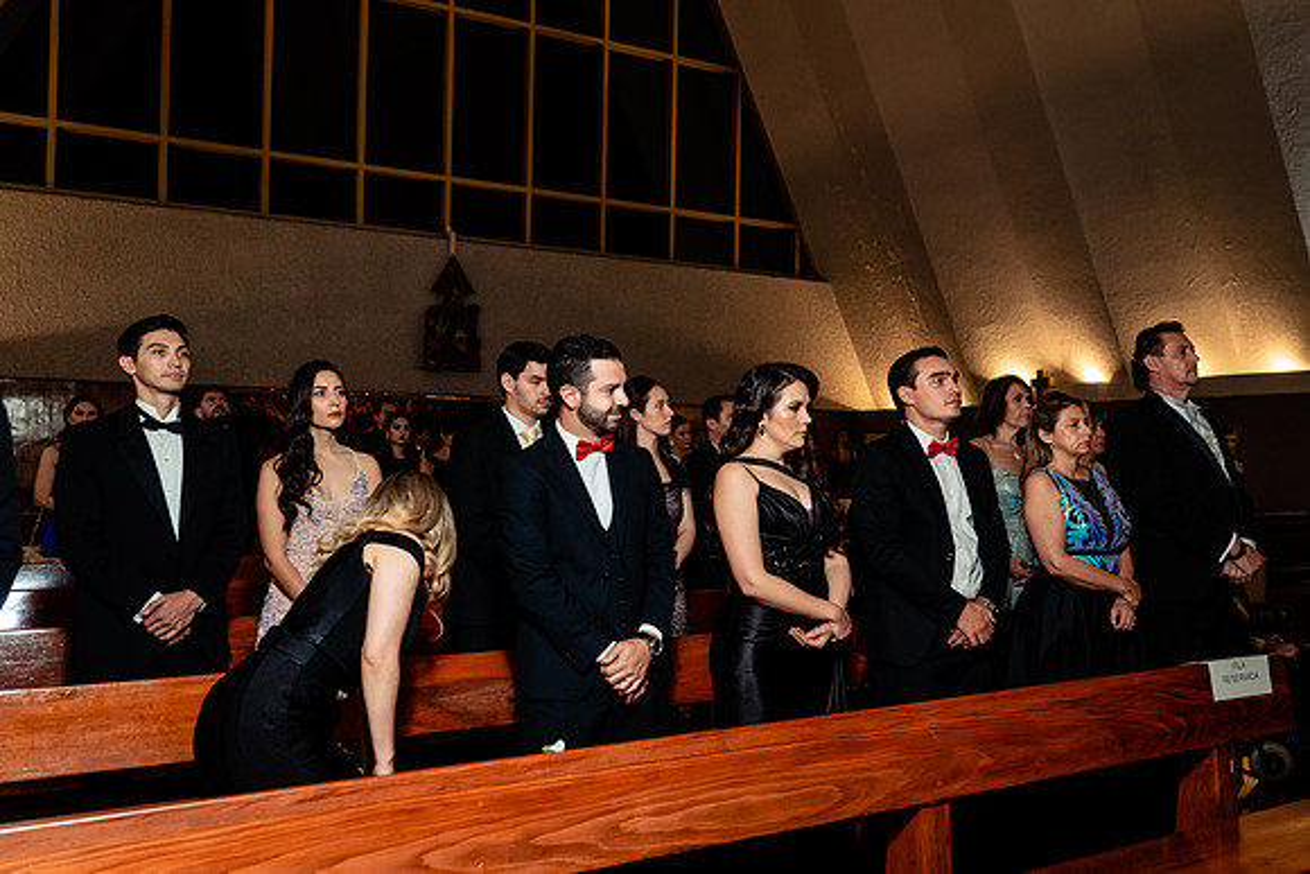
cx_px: 740
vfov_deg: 41.6
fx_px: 1151
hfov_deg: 59.1
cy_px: 437
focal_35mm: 32
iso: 1250
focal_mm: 28
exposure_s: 1/160
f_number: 4
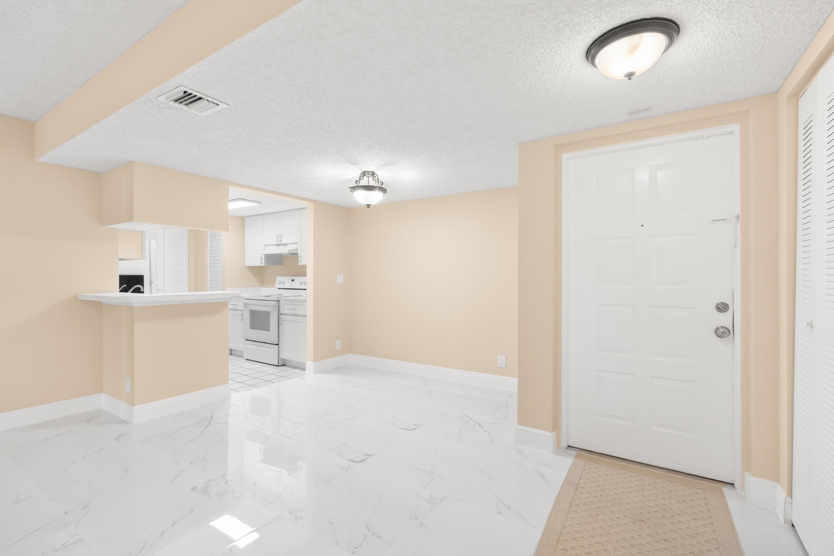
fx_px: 371
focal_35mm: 16
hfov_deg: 96.7
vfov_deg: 73.7
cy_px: 278
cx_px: 417
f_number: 11
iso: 500
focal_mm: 16
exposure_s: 1/3
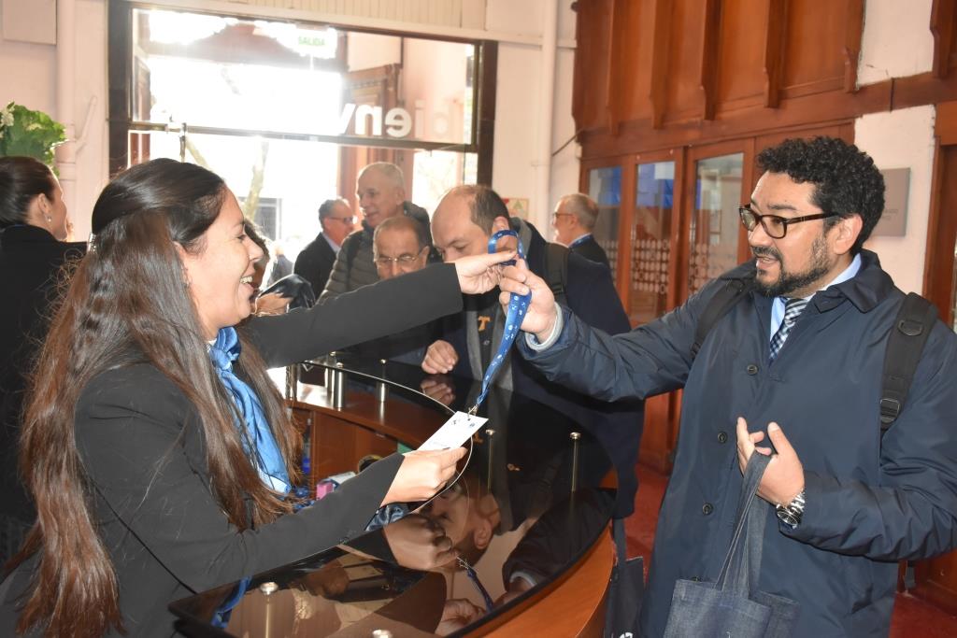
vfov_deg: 38.4
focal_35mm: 34
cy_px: 319
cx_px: 478
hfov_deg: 55.1
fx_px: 917
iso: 1600
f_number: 5.6
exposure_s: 1/125
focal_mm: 23
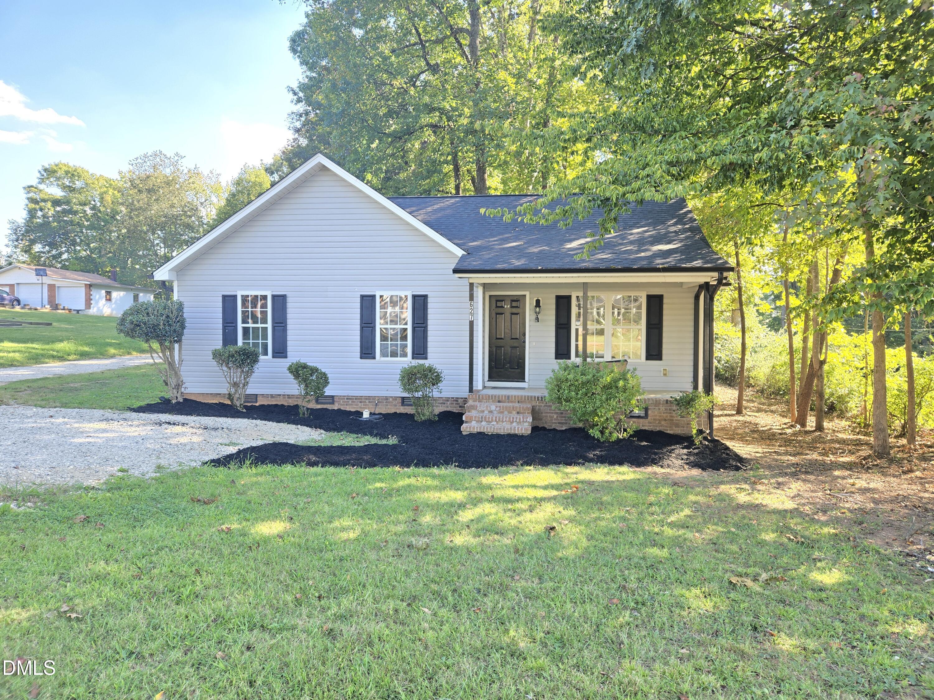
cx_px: 467
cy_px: 350
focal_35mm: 23
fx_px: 621
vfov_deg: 58.9
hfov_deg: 73.9
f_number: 1.8
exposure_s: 1/180
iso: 50
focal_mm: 5.4
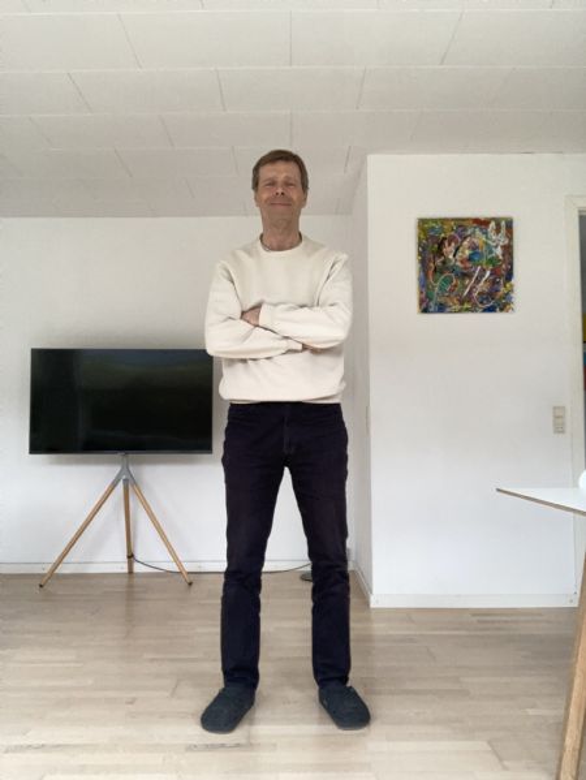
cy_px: 390
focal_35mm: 32
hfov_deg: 44.2
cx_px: 293
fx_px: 722
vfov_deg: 56.8
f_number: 2.2
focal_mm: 2.87
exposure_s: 1/60
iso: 80
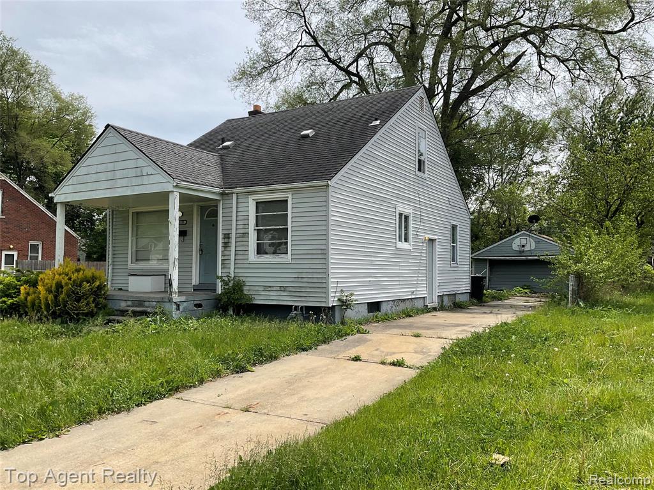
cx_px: 327
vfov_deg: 48.2
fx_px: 548
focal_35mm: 29
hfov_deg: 61.7
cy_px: 245
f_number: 1.8
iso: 16
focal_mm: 3
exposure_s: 1/2058
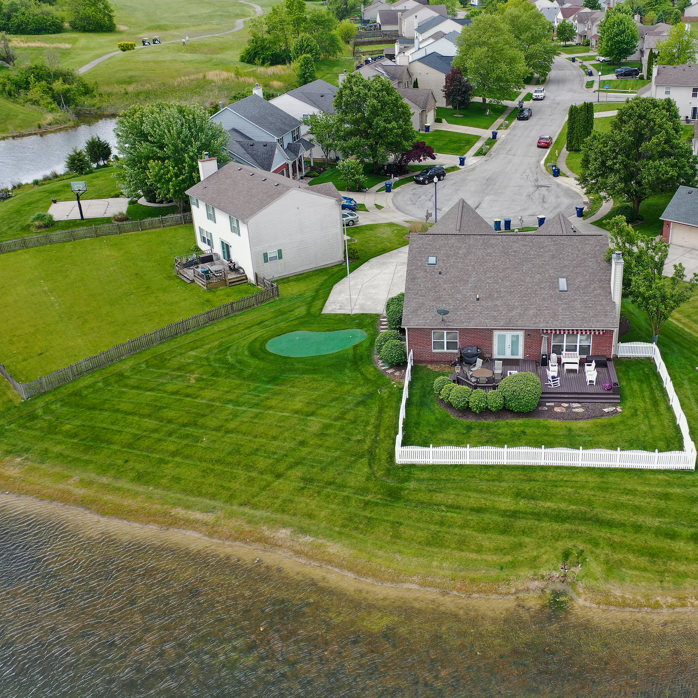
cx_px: 463
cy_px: 351
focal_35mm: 36
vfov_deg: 46.0
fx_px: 821
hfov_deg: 45.4
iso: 100
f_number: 2.8
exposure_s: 1/240
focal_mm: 10.26
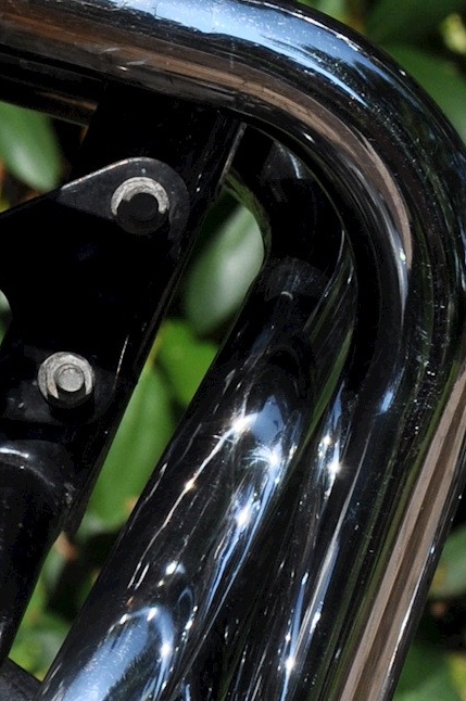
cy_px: 119
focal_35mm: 416
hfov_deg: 3.3
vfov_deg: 5.0
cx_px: -415
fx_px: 8098
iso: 200
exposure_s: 1/1000
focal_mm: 62
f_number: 8
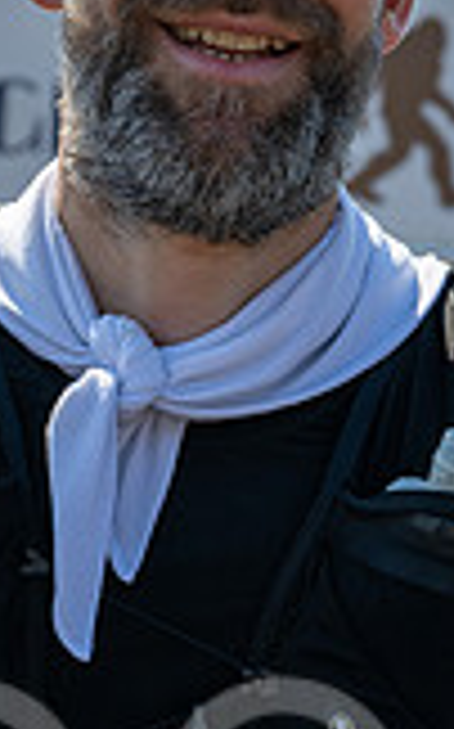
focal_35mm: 133
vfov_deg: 15.6
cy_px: 140
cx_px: 0
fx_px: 2638
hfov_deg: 9.8
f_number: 6.3
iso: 160
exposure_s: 1/640
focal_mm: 47
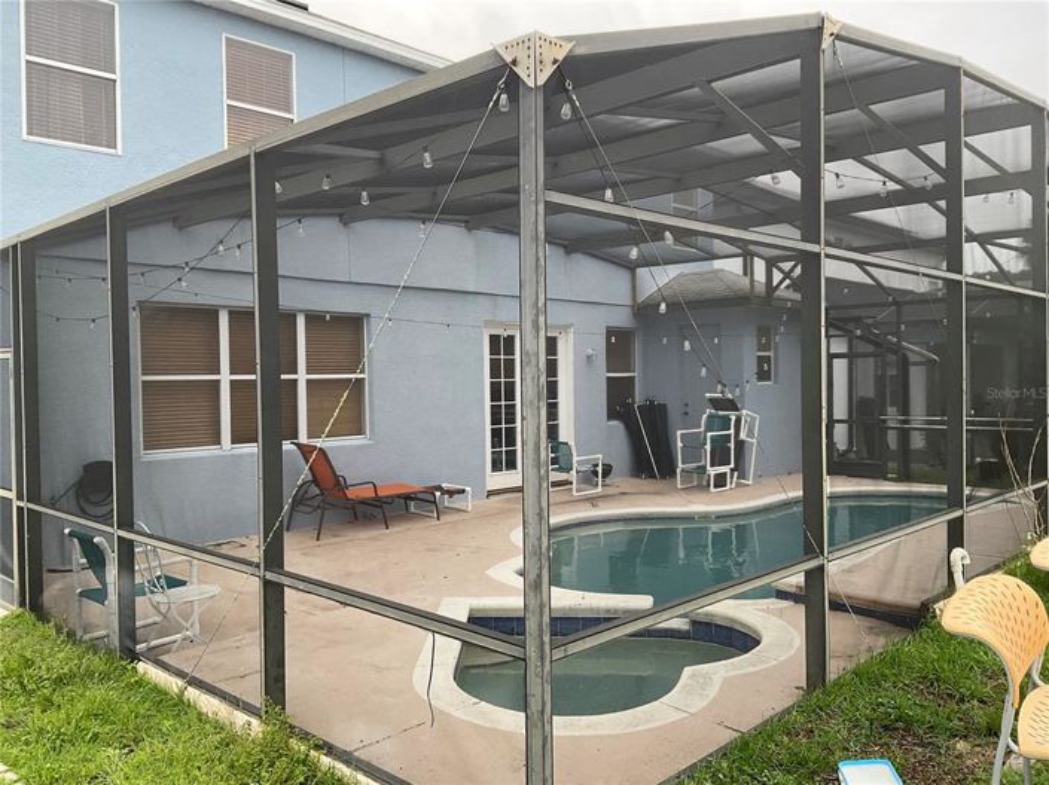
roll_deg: +1.6
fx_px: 878
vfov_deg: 48.2
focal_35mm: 29
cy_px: 392
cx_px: 524
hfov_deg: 61.7
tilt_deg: -2.8
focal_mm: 3
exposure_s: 1/189
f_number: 1.8
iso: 16
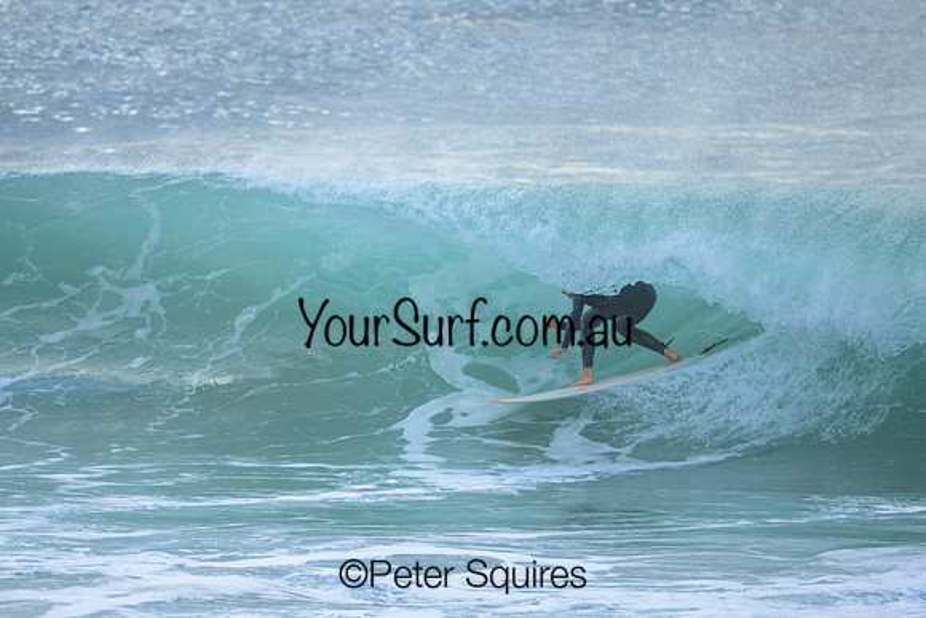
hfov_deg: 2.6
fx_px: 20582
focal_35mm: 800
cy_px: 309
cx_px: 463
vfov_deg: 1.7
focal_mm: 800
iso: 1100
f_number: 6.3
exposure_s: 1/2500
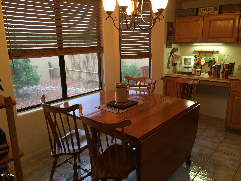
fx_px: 202
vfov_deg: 48.2
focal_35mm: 29
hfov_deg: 61.7
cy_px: 90
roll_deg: +0.1
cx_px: 120
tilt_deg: -13.0
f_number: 2.2
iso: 80
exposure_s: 1/30
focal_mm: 4.15
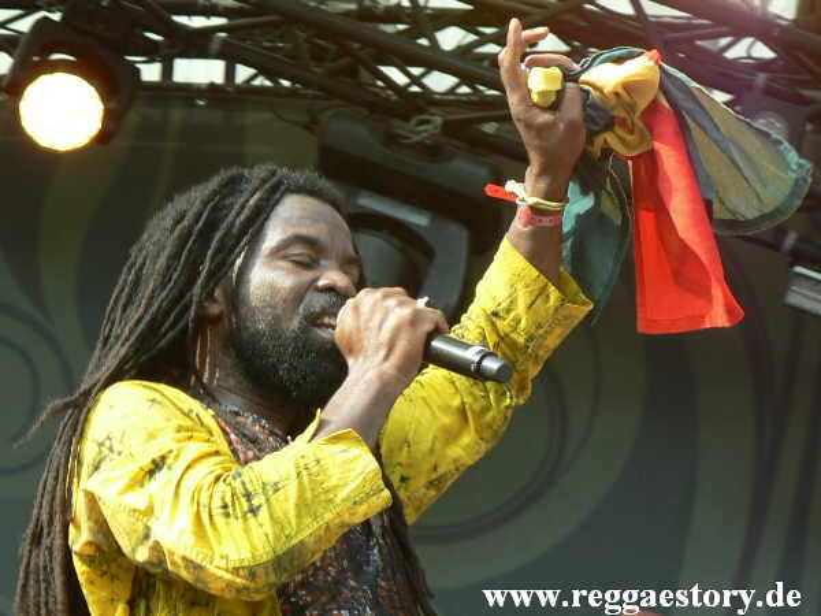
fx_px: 3392
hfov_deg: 13.8
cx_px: 410
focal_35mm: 143
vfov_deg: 10.4
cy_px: 308
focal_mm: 24.6
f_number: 3.2
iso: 64
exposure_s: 1/60
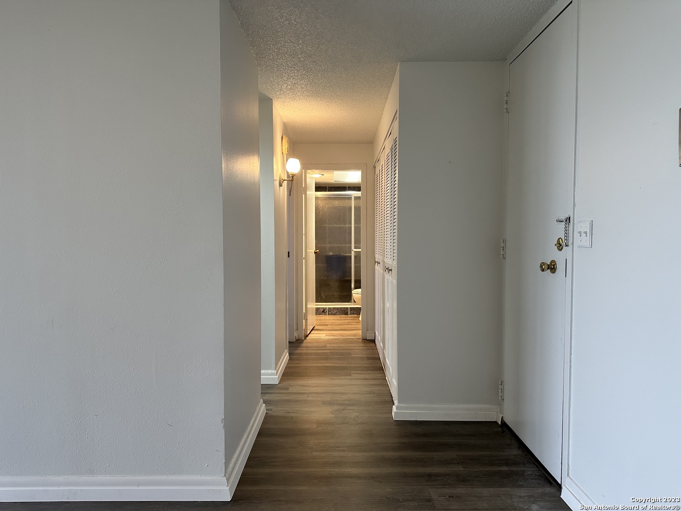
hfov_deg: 71.6
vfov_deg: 56.8
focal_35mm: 24
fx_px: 472
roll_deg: +0.5
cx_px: 340
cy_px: 256
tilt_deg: -2.3
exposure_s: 1/120
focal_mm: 6.86
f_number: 1.78
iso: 200
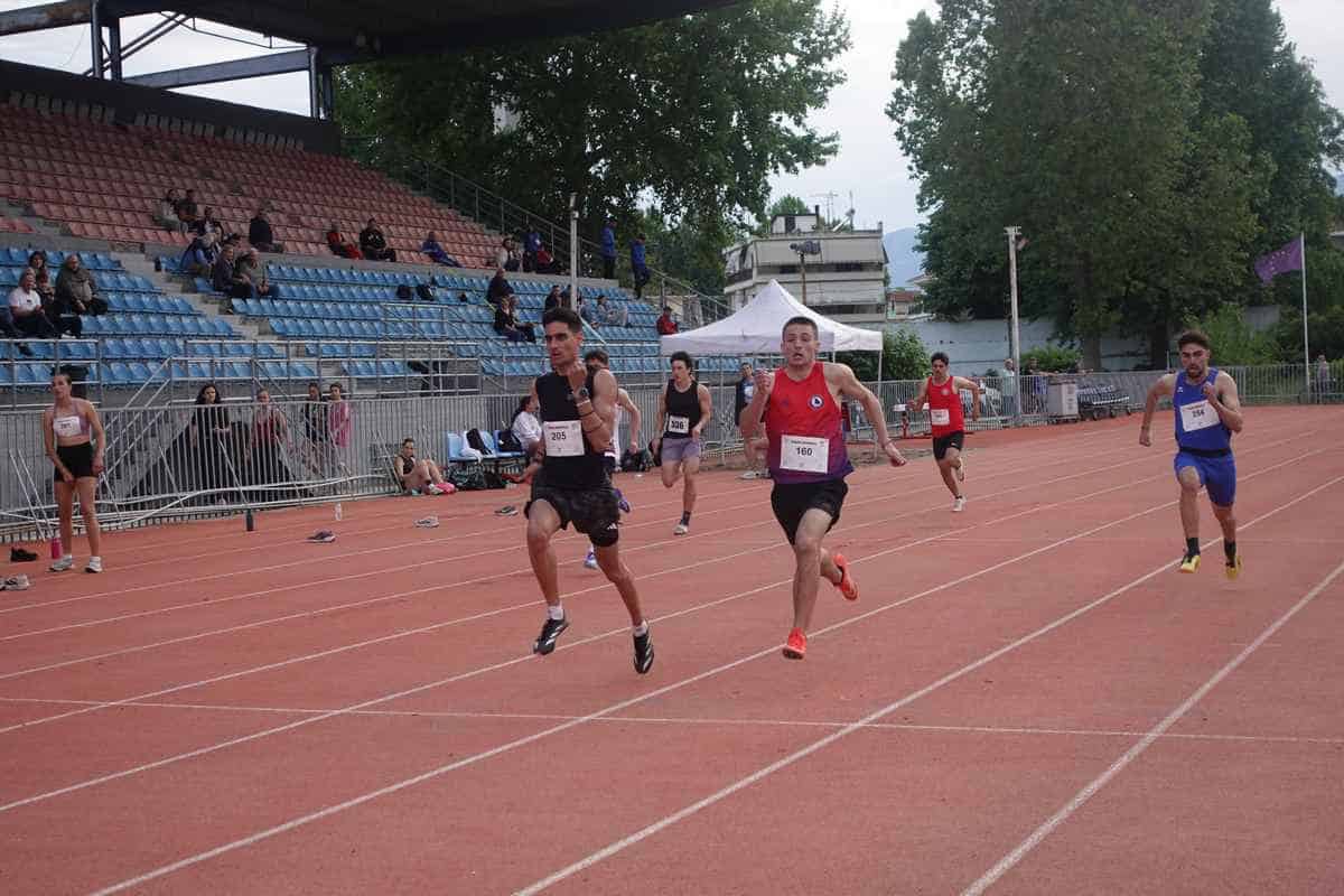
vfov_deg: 22.3
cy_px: 448
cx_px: 672
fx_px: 2277
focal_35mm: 61
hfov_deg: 32.9
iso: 640
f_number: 2.8
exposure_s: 1/1000
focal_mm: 22.74
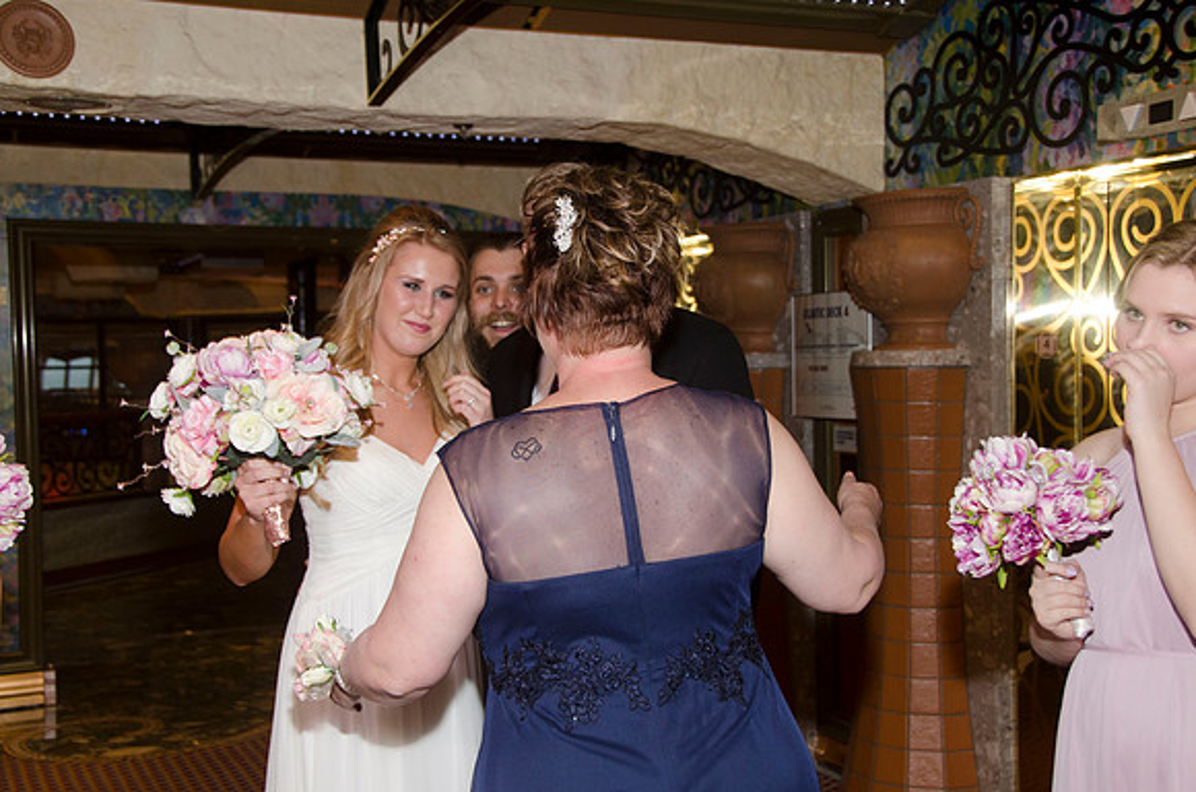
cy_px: 396
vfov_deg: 28.8
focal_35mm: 46
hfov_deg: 42.4
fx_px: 1541
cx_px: 598
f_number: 5.6
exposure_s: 1/60
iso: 400
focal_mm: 31
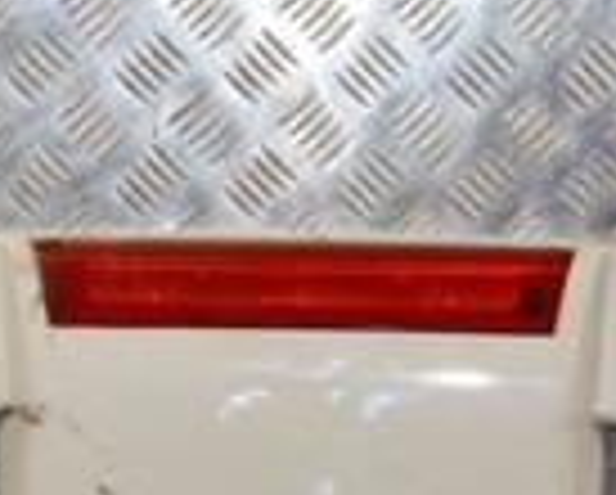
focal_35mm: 185
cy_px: 540
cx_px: 315
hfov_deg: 10.4
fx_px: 3378
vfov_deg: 8.3
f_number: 8
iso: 800
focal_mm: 30
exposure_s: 1/200
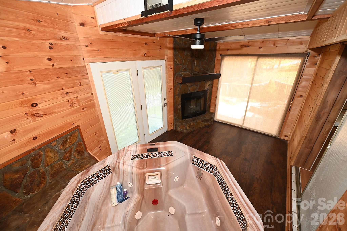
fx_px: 135
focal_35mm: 14
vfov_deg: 81.1
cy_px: 116
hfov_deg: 104.3
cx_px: 174
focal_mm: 14
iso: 720
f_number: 2.8
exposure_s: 1/80
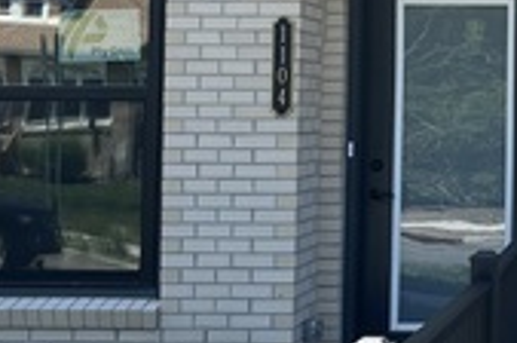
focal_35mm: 107
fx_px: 1534
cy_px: 14
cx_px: 636
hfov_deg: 18.1
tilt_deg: +3.0
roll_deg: +0.3
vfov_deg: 12.6
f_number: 1.6
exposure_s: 1/1086
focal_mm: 5.1
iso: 50
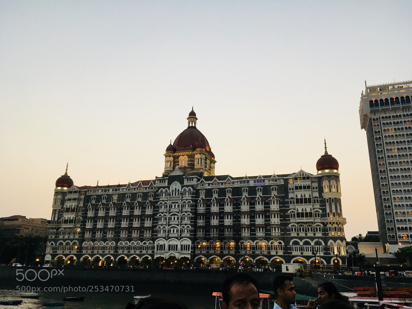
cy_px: 154
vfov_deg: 48.2
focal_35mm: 29
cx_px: 206
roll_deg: -1.5
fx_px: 345
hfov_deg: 61.7
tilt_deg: +16.6
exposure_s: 1/33
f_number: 2.2
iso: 40
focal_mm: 4.15
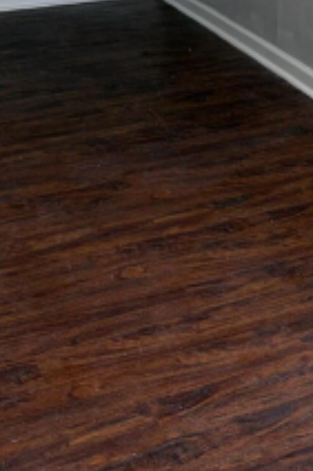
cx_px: 524
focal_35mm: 85
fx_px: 1110
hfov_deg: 14.5
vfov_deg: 22.8
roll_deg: -2.2
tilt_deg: -12.3
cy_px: -21
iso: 64
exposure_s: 1/120
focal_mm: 5.96
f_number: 1.6
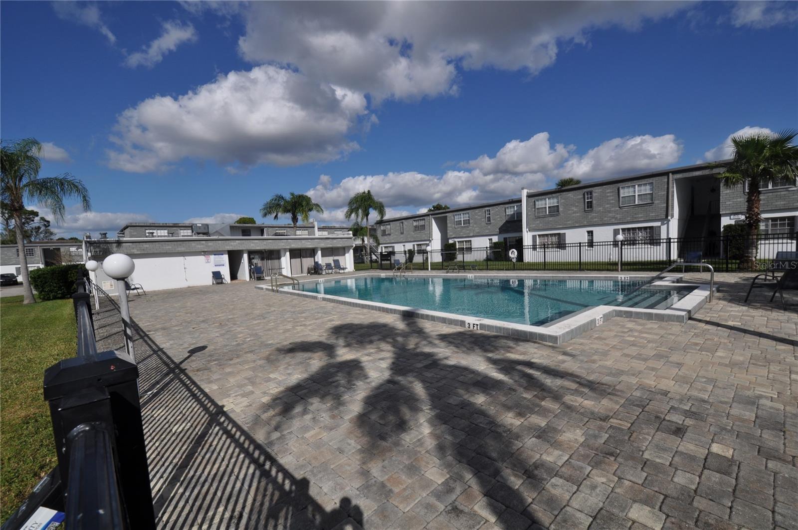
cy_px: 265
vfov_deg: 77.2
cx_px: 399
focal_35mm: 15
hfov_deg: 100.5
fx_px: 332
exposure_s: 1/500
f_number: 11
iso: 200
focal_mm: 10
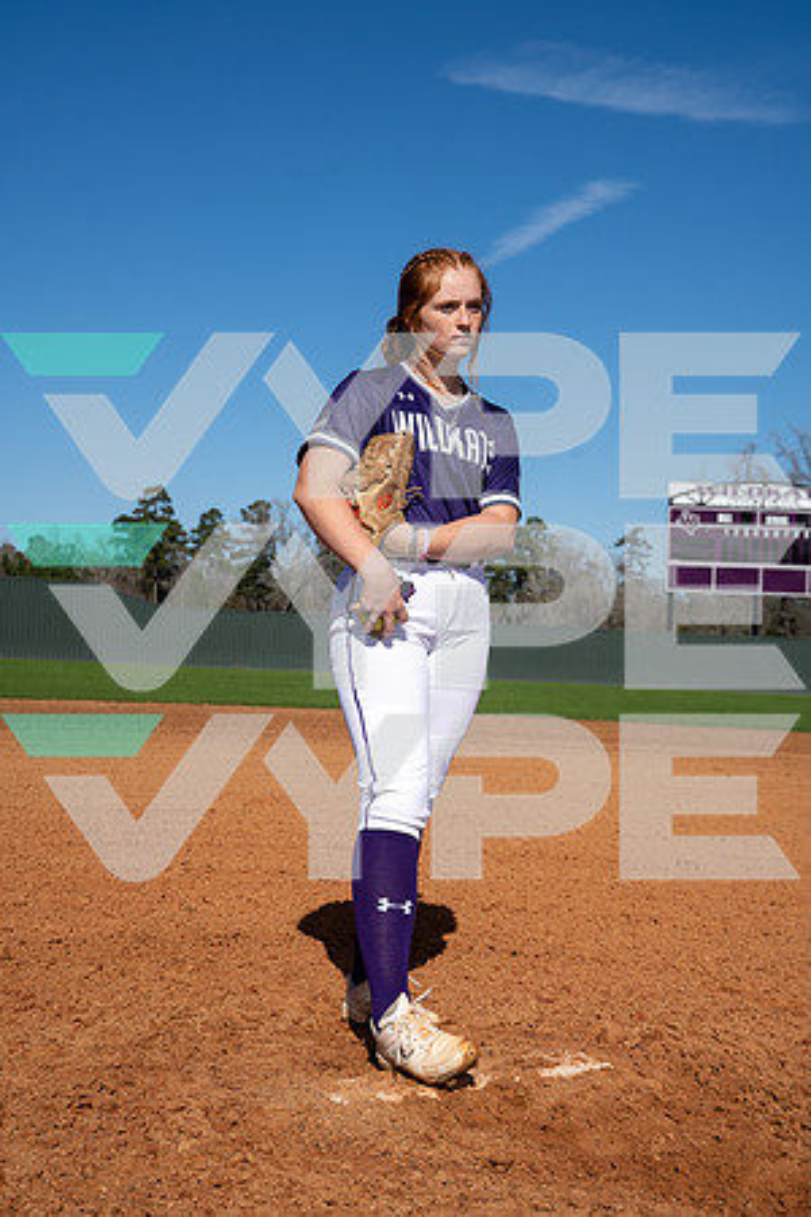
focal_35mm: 50
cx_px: 406
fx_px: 1689
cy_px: 608
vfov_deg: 39.6
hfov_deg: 27.0
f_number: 6.3
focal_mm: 50
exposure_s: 1/640
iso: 100
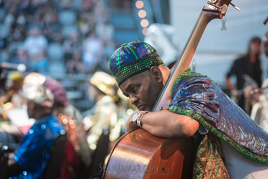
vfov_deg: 11.0
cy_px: 90
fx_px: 931
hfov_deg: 16.4
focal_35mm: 125
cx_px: 134
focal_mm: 125
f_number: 3.5
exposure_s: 1/400
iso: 1000
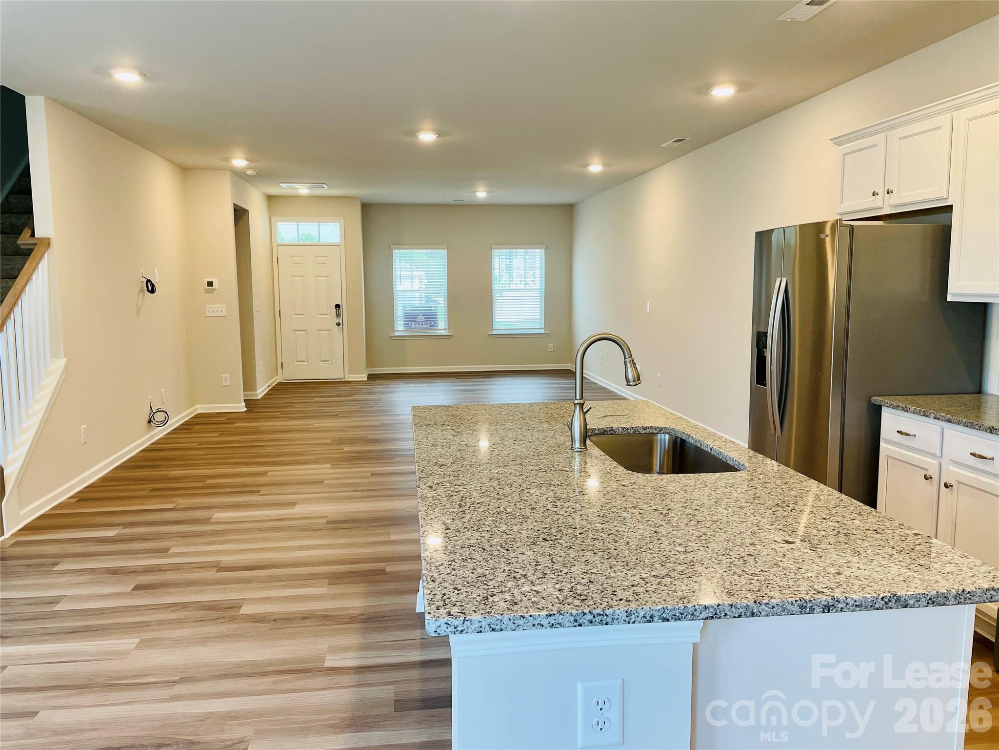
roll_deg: +1.2
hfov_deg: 67.3
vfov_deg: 53.1
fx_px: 750
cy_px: 375
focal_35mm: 26
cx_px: 500
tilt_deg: -6.5
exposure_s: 1/120
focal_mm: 4.2
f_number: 1.6
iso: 125
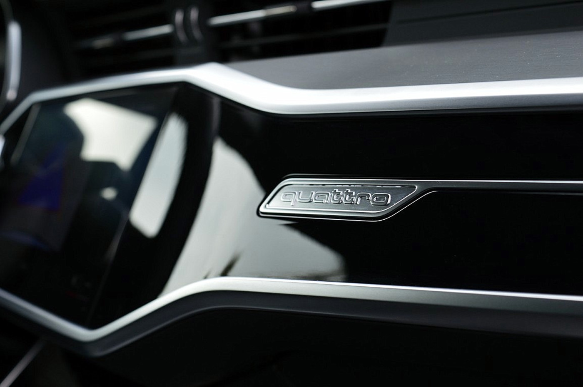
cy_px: 194
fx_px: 1165
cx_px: 292
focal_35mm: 72
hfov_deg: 28.1
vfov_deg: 18.9
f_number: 8
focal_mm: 48
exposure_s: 1/60
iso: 450
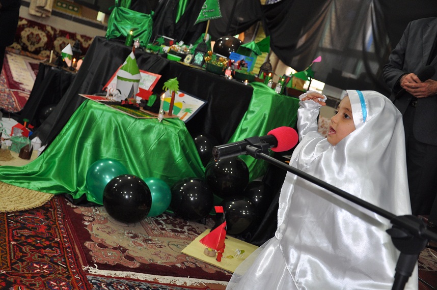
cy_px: 145
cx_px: 218
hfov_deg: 41.2
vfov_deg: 28.0
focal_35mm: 48
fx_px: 582
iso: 640
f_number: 4.2
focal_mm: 32
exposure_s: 1/60
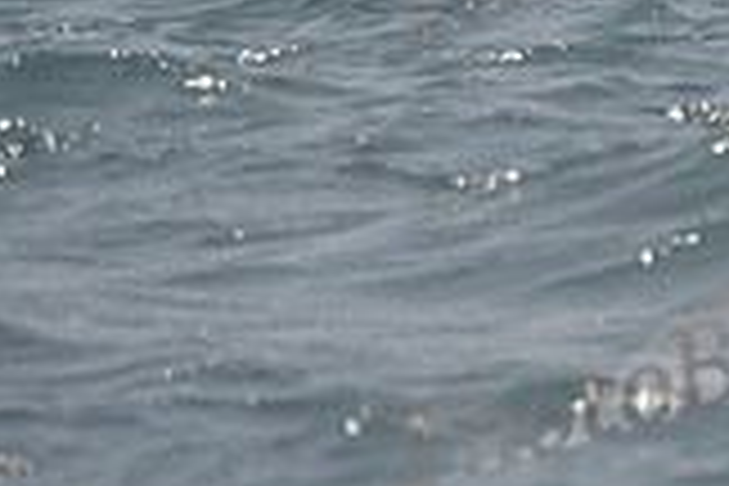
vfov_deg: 1.3
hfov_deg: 1.9
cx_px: 1260
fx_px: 21706
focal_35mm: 1072
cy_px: -380
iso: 280
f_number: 9
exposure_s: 1/1250
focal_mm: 300
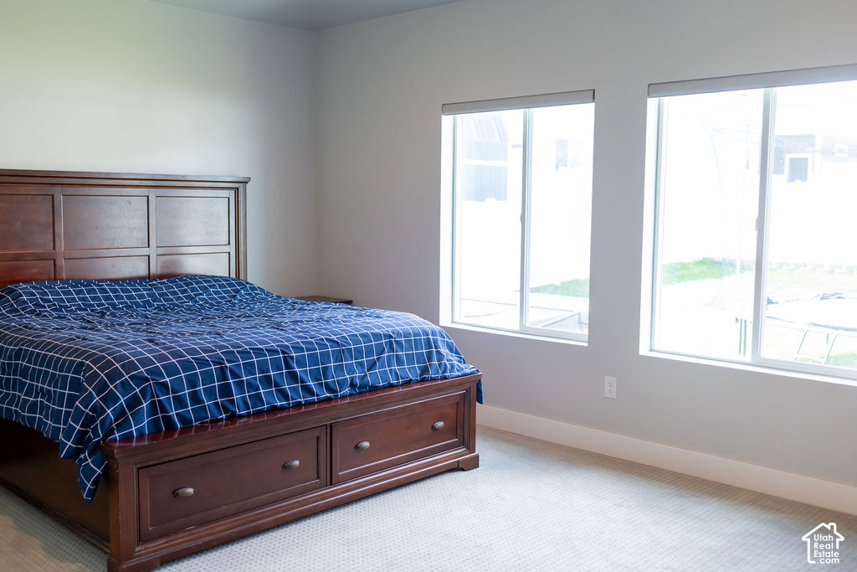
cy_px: 286
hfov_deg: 52.7
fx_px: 865
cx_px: 428
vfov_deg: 36.6
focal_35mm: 36
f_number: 3.2
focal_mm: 35
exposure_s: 1/250
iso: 800
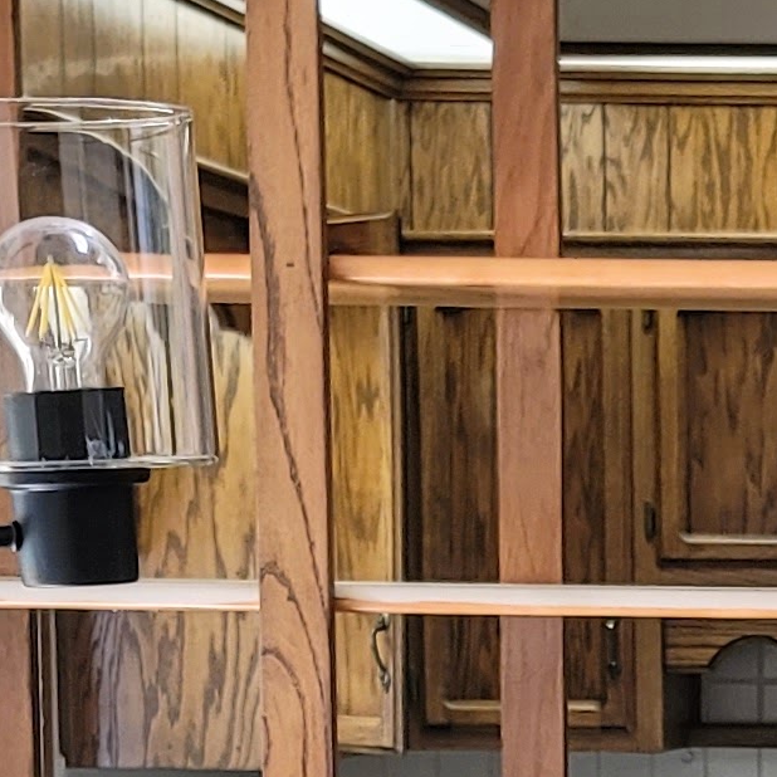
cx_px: 1124
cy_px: 895
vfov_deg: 12.0
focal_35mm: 143
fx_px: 3631
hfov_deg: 11.7
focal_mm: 7
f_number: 1.8
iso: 125
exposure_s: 1/120
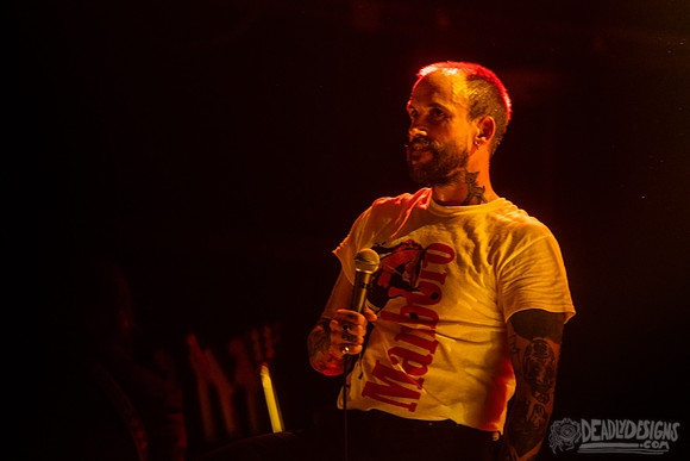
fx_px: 4768
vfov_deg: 5.5
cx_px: 429
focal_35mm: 249
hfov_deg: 8.3
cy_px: 174
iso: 1600
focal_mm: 200
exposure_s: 1/80
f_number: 3.2
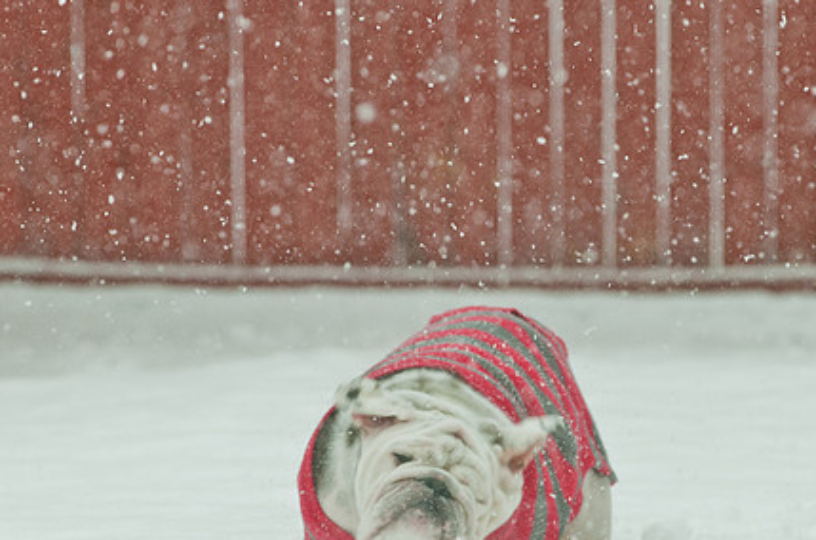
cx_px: 398
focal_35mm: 406
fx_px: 9182
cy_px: 317
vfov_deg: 3.4
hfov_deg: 5.1
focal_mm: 200
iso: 200
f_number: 5
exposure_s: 1/640
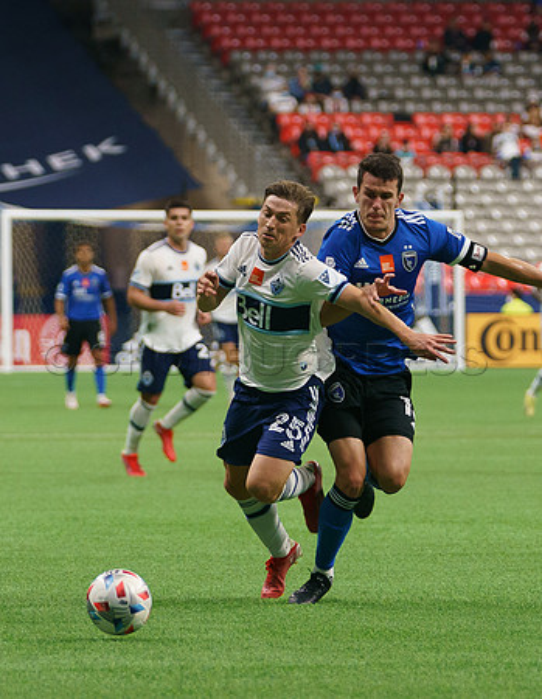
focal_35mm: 348
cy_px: 405
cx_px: 292
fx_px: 7120
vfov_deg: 5.6
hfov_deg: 4.4
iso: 2000
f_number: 4
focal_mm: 157
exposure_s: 1/1000
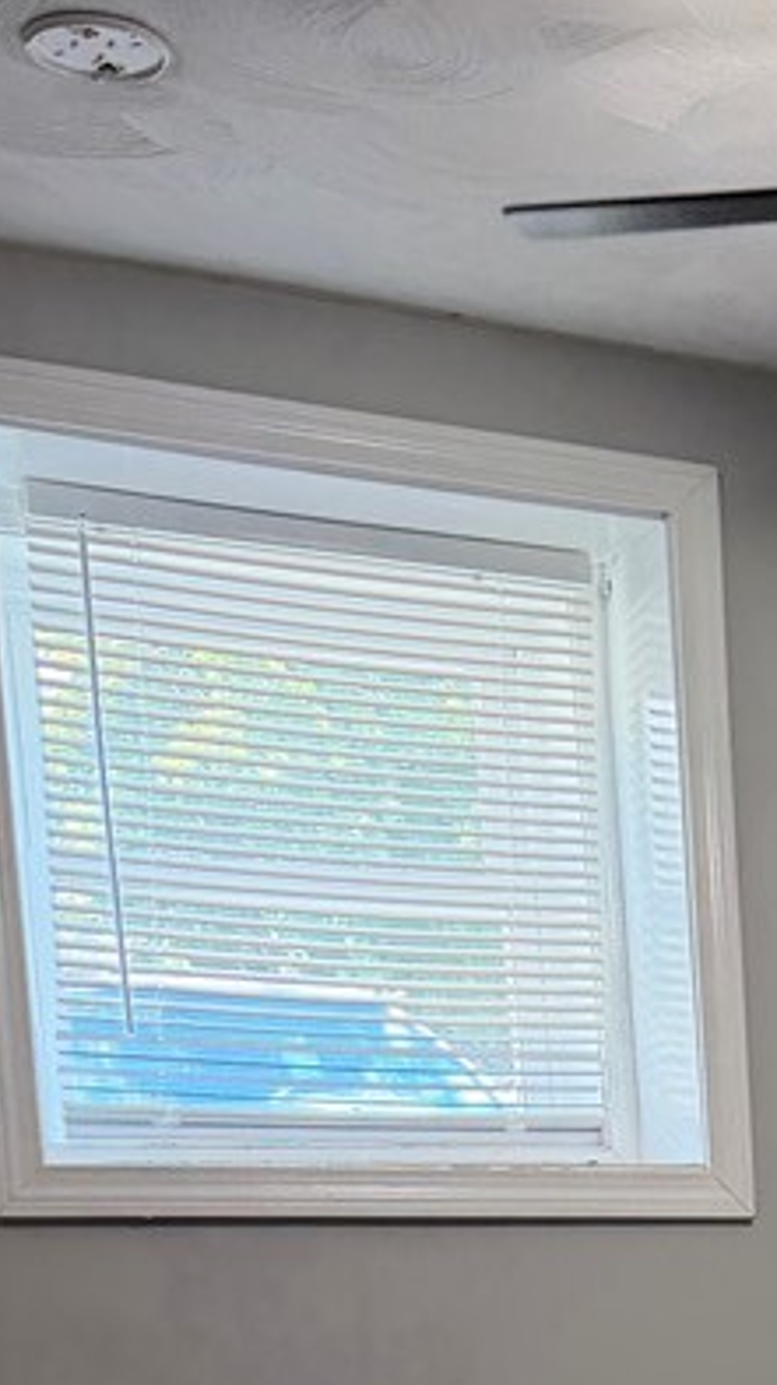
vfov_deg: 27.3
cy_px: 1659
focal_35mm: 68
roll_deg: +1.3
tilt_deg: -9.4
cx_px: 1104
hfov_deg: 16.4
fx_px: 2496
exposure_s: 1/60
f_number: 1.78
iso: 200
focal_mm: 6.76
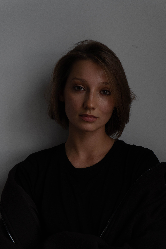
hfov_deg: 18.9
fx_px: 498
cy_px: 124
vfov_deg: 28.1
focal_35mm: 72
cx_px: 83
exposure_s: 1/125
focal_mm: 48
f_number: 5.6
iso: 320
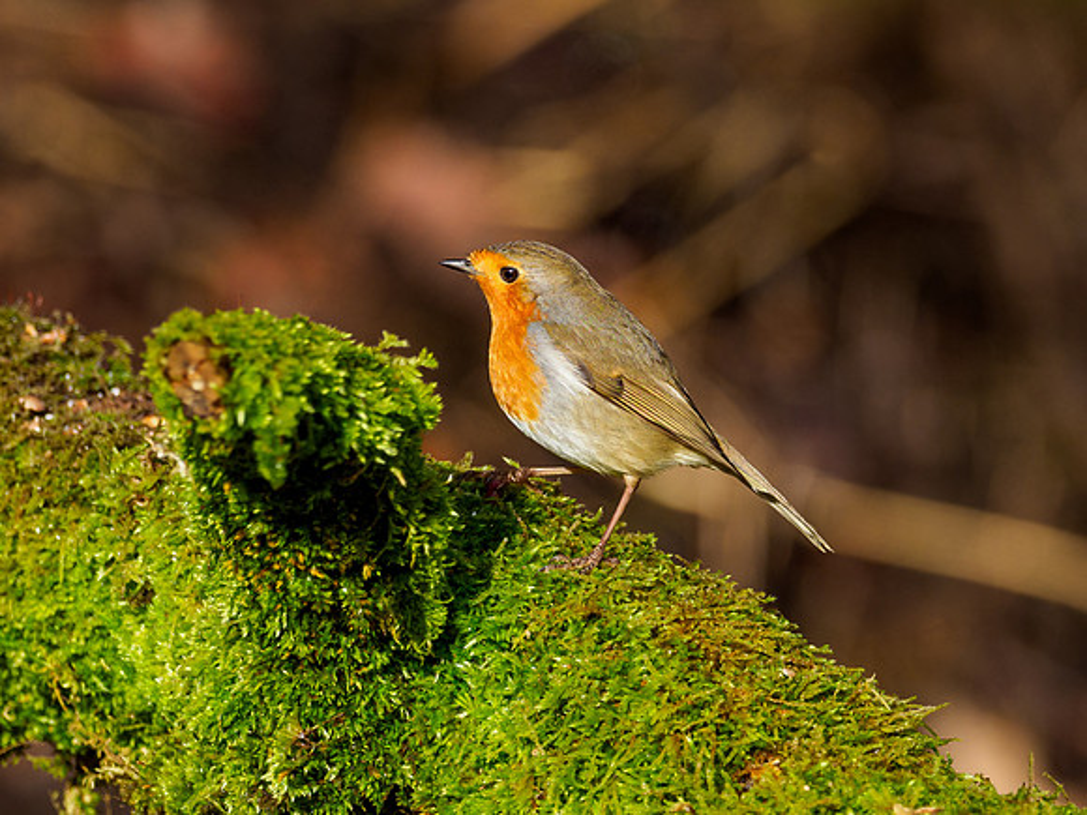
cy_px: 261
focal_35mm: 905
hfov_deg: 2.2
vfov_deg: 1.6
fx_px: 28407
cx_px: 748
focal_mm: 300
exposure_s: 1/640
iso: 250
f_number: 4.5
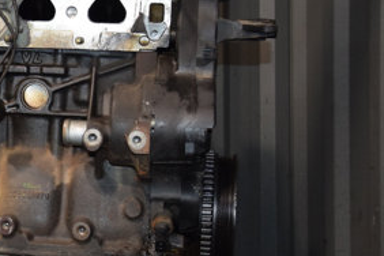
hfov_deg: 19.3
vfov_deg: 13.4
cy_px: 113
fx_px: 1088
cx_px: -19
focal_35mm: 102
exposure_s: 1/60
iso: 800
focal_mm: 30
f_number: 5
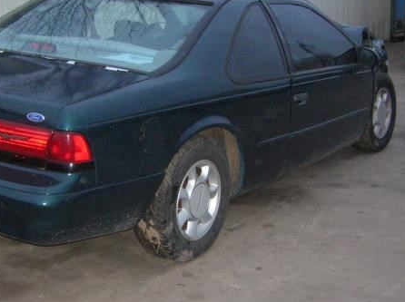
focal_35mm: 61
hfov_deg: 31.4
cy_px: 148
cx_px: 124
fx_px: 713
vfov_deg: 24.0
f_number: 2.9
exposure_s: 1/60.1
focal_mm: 5.7
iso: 200
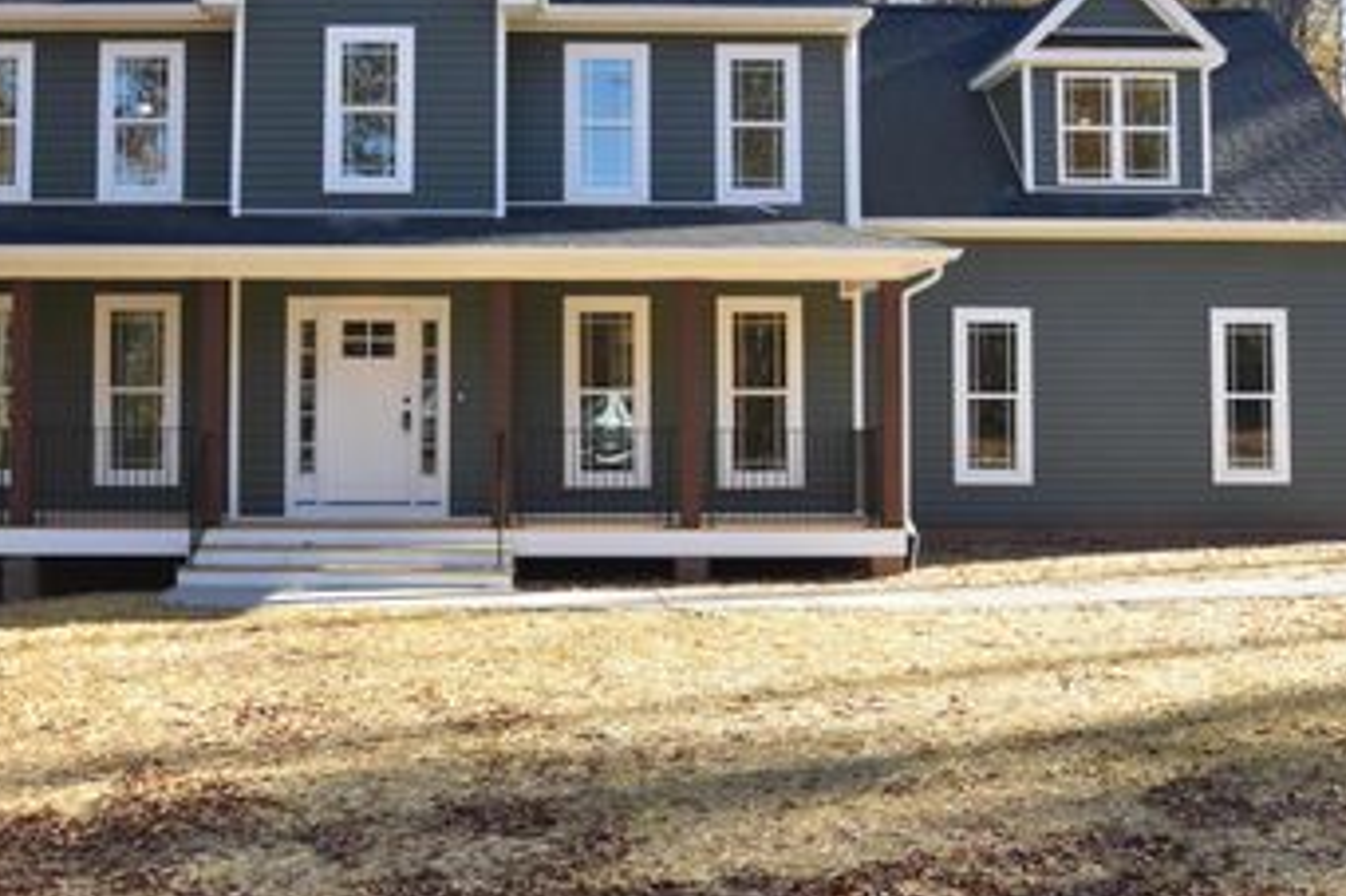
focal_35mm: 42
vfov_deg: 31.8
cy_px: 306
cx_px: 545
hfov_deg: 46.4
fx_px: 1559
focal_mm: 19
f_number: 8
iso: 720
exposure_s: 1/500
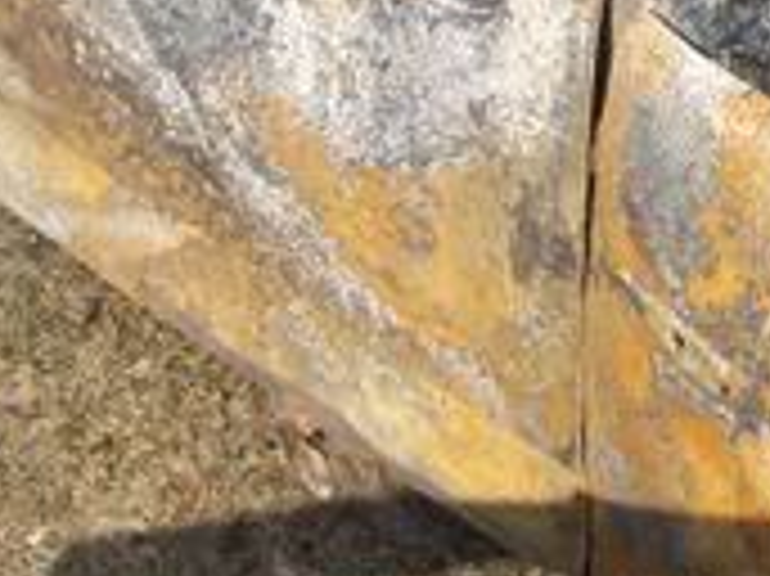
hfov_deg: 14.4
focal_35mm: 135
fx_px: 3001
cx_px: 756
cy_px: -194
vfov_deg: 10.7
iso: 80
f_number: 4.8
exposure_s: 1/276
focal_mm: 6
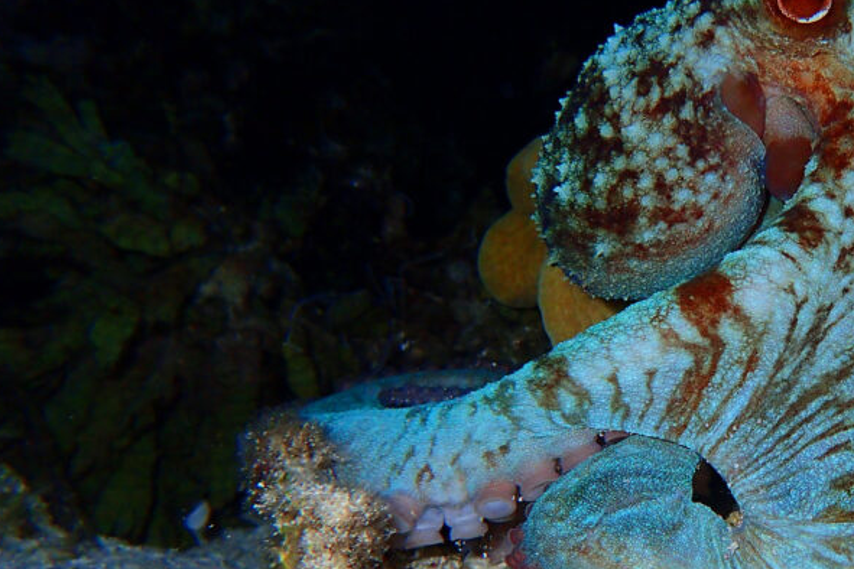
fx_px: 1210
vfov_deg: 26.4
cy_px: 334
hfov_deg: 36.1
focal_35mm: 51
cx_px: 795
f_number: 2.8
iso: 200
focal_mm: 4.5
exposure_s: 1/60
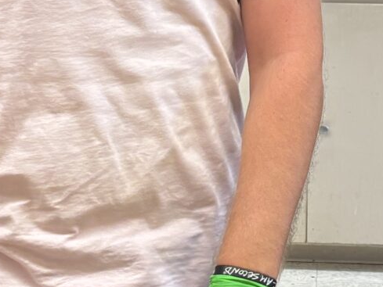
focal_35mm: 136
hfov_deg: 14.5
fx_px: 1505
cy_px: 84
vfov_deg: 10.9
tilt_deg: -13.0
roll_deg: -0.7
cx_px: 282
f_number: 1.6
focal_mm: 5.96
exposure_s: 1/120
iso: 125
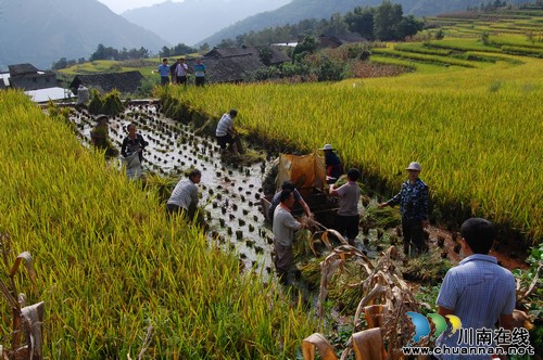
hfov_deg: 55.2
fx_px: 520
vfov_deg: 38.3
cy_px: 180
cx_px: 272
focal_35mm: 34
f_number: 16
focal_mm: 23
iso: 200
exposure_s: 1/80
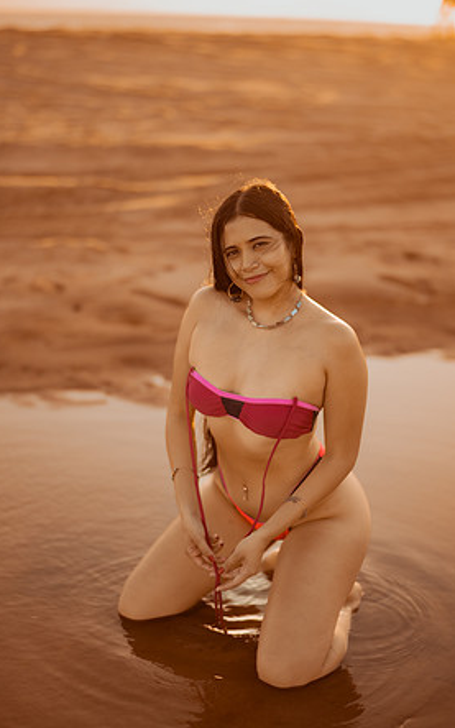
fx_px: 1190
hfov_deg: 21.6
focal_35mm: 60
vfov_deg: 34.0
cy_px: 362
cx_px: 238
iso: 100
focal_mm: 58
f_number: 1.4
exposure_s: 1/1000
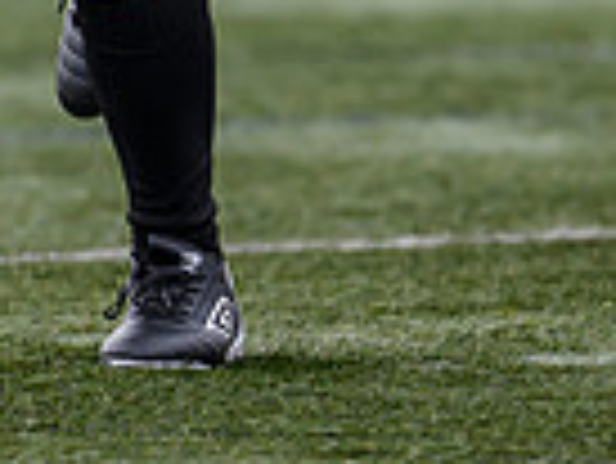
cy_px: -545
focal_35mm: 1891
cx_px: 309
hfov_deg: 1.0
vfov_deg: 0.8
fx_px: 33680
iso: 640
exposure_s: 1/2500
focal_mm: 400
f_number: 3.5
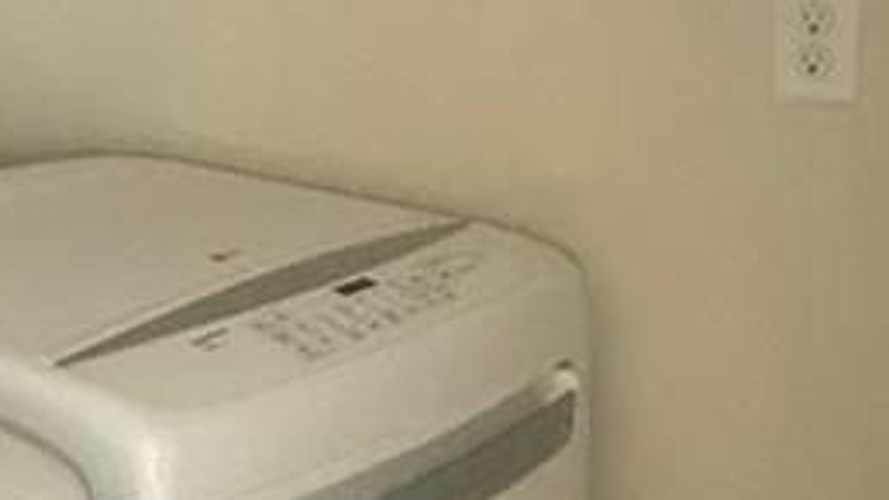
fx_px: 1673
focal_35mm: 71
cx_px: -34
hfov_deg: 27.7
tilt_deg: -12.4
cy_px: 241
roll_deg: +5.8
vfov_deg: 17.0
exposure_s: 1/57
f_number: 2.2
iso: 1250
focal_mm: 2.22
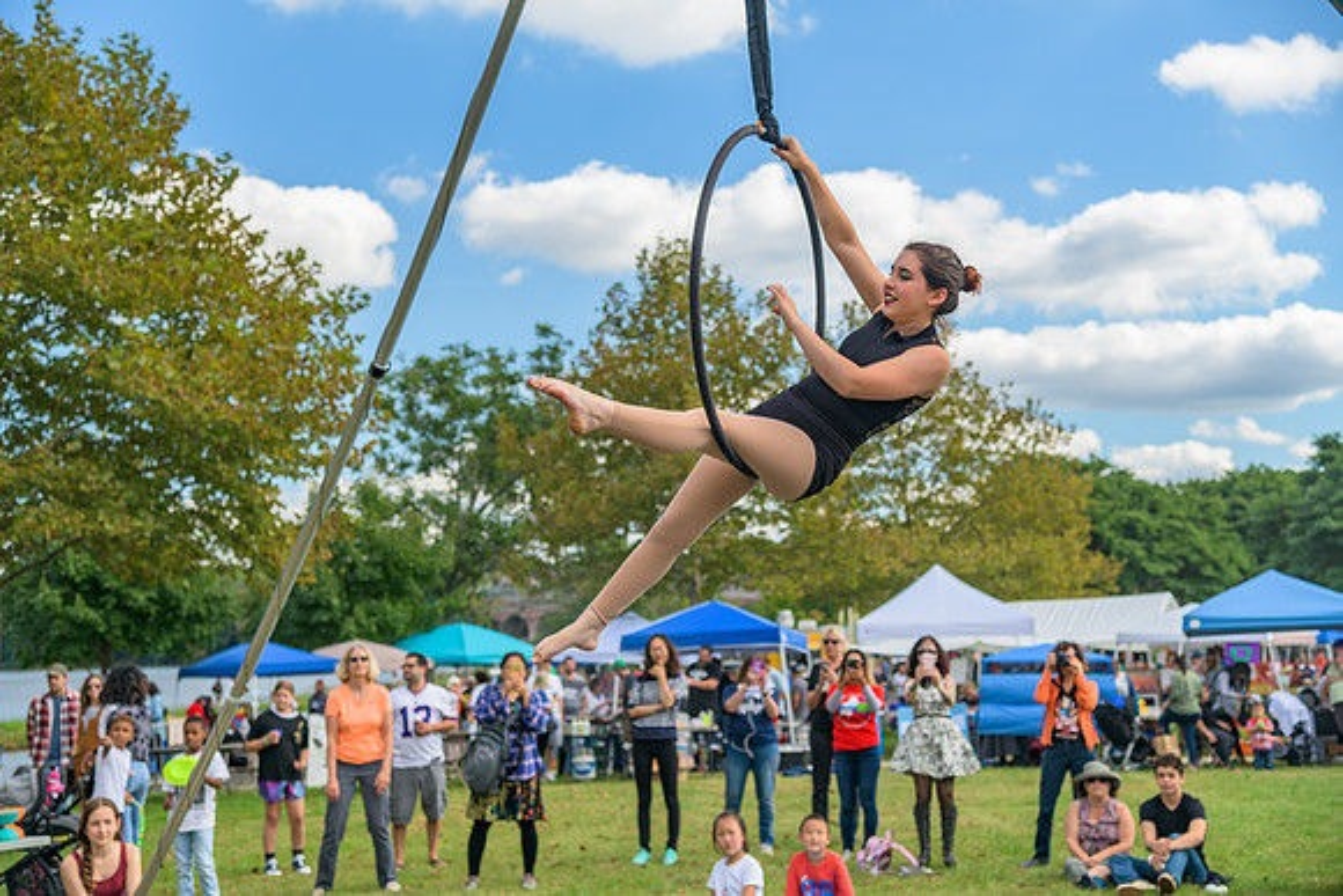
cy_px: 448
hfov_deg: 38.2
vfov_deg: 26.0
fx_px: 1940
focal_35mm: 52
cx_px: 672
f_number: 4
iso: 64
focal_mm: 52
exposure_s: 1/200
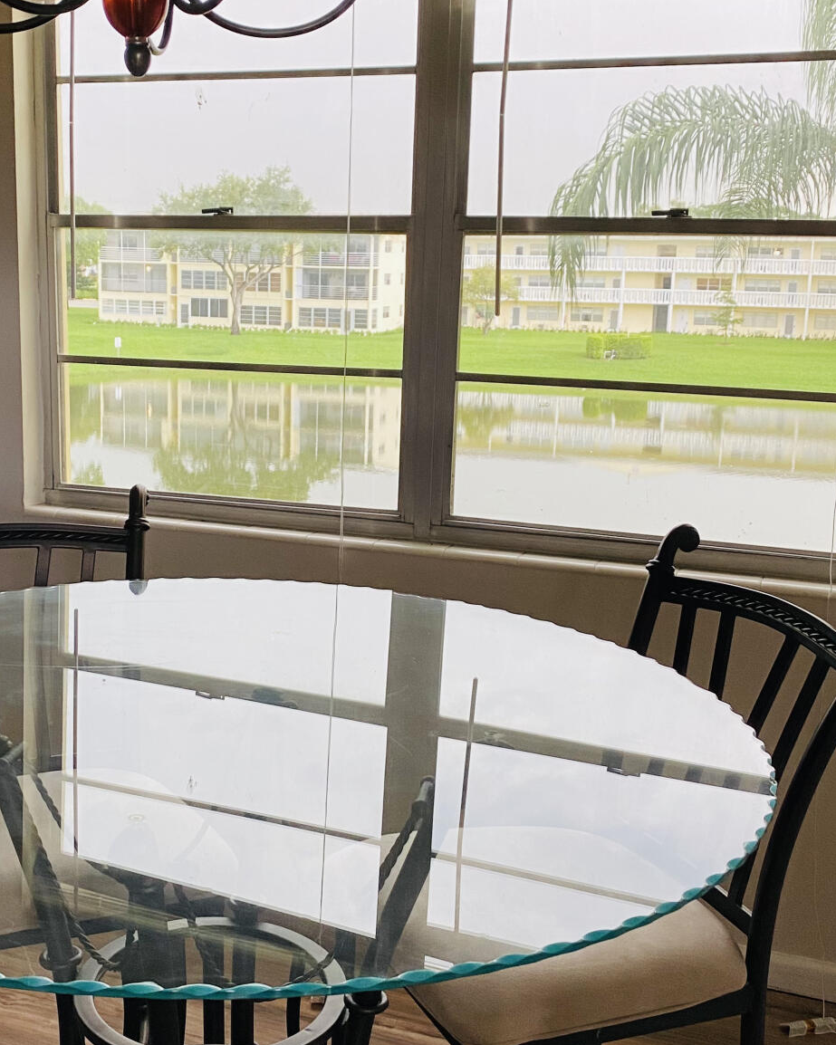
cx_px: 309
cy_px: 534
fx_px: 1361
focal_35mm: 44
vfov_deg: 42.0
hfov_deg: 34.0
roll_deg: -0.6
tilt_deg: -10.3
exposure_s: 1/60
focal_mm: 4.25
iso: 80
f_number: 1.8
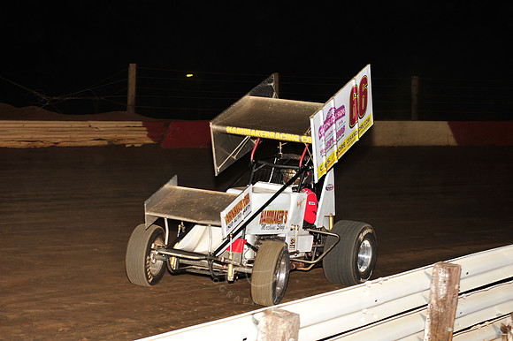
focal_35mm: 80
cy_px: 170
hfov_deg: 25.4
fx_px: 1139
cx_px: 256
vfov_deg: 17.0
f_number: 7.1
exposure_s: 1/250
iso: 800
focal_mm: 80
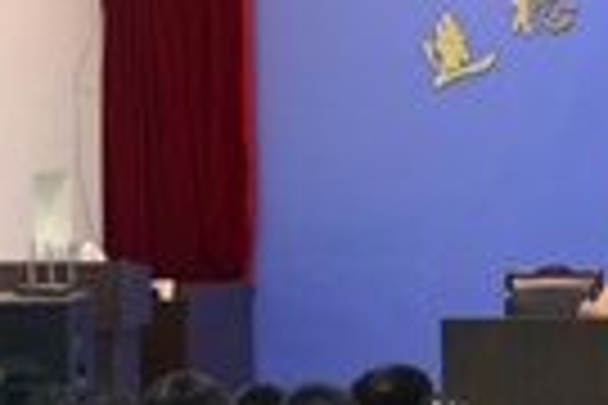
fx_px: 2618
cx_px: 779
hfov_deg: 12.8
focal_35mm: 155
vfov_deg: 8.9
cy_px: 241
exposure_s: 1/3
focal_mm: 28
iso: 100
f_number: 4
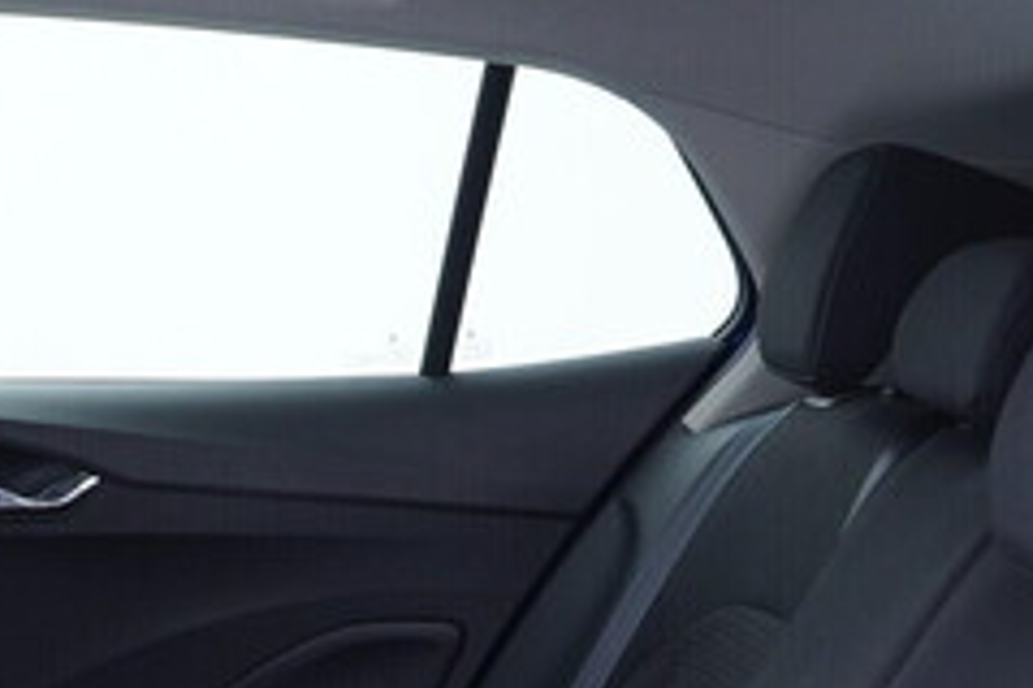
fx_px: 2380
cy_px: 634
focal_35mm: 83
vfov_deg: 16.2
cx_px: 156
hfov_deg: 24.0
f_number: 2.8
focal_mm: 24
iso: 400
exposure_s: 1/40
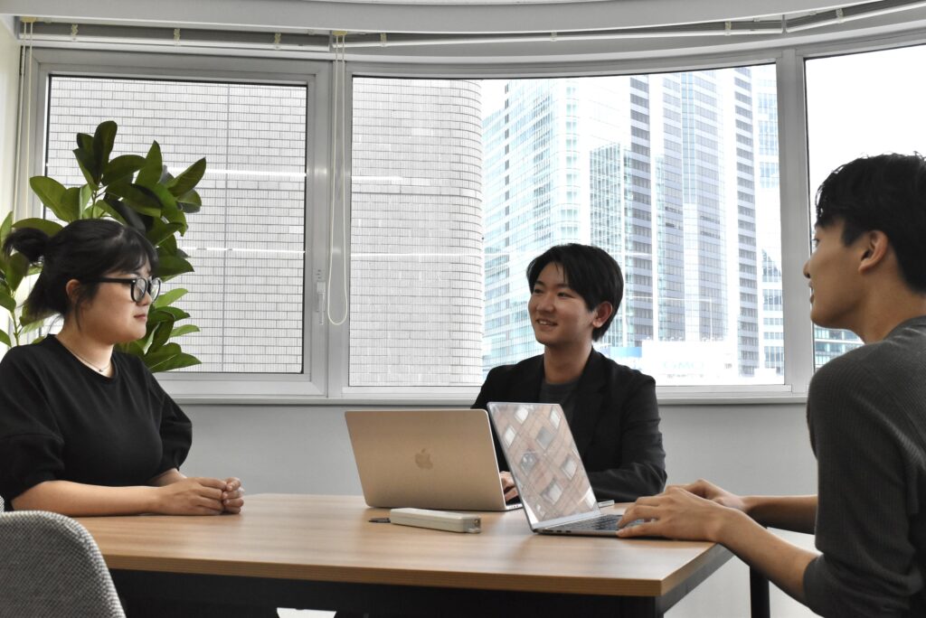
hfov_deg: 43.6
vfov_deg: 29.9
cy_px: 309
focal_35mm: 45
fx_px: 1158
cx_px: 463
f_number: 10
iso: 2500
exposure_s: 1/400
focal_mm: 30
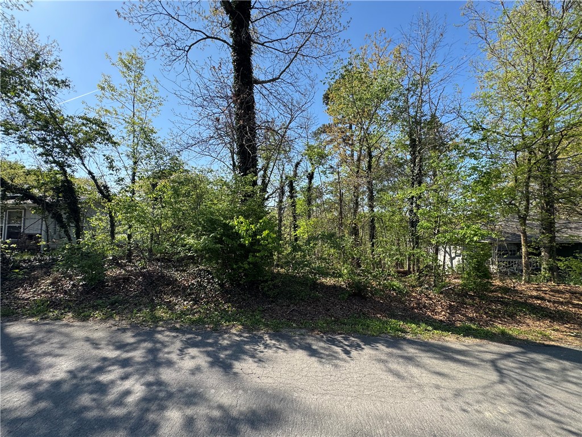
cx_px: 291
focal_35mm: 14
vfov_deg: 85.7
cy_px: 218
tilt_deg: +3.2
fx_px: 235
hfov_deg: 102.1
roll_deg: -0.4
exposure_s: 1/749
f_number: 2.2
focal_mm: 2.22
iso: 40
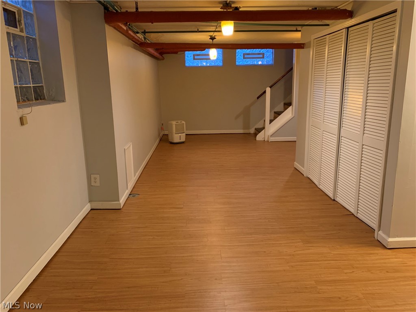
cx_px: 208
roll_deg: +1.7
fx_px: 312
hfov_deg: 67.3
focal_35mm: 26
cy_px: 156
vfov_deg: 53.1
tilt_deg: -12.5
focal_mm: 4.25
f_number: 1.8
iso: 400
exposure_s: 1/40
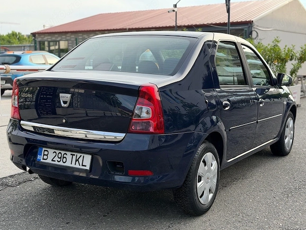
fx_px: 442
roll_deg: +0.9
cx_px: 150
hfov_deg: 38.2
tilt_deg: -5.9
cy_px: 111
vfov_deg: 29.1
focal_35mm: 50
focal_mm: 6.76
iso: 64
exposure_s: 1/855
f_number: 1.78
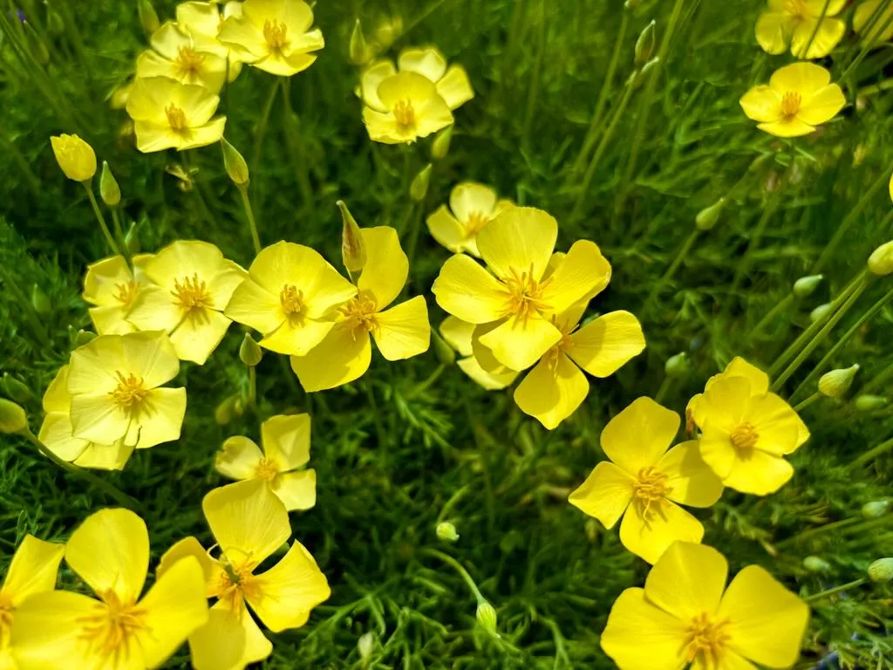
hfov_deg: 67.3
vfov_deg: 53.1
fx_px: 671
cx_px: 446
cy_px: 335
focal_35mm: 26
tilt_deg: -62.0
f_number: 1.6
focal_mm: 5.96
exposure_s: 1/4854
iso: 50
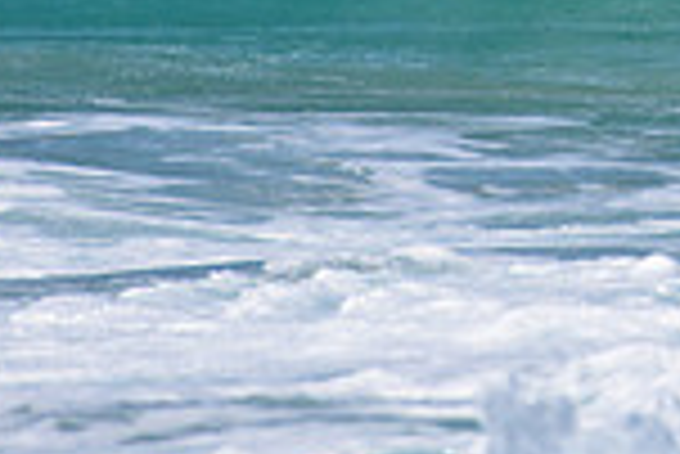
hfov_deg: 0.9
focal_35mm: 2357
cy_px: -294
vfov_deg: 0.6
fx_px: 44563
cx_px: 668
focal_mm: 500
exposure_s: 1/2000
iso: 90
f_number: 5.6
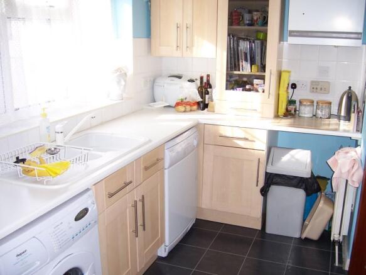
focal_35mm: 36
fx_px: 381
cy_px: 138
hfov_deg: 51.4
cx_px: 183
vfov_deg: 39.6
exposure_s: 1/60
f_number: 3
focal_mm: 6
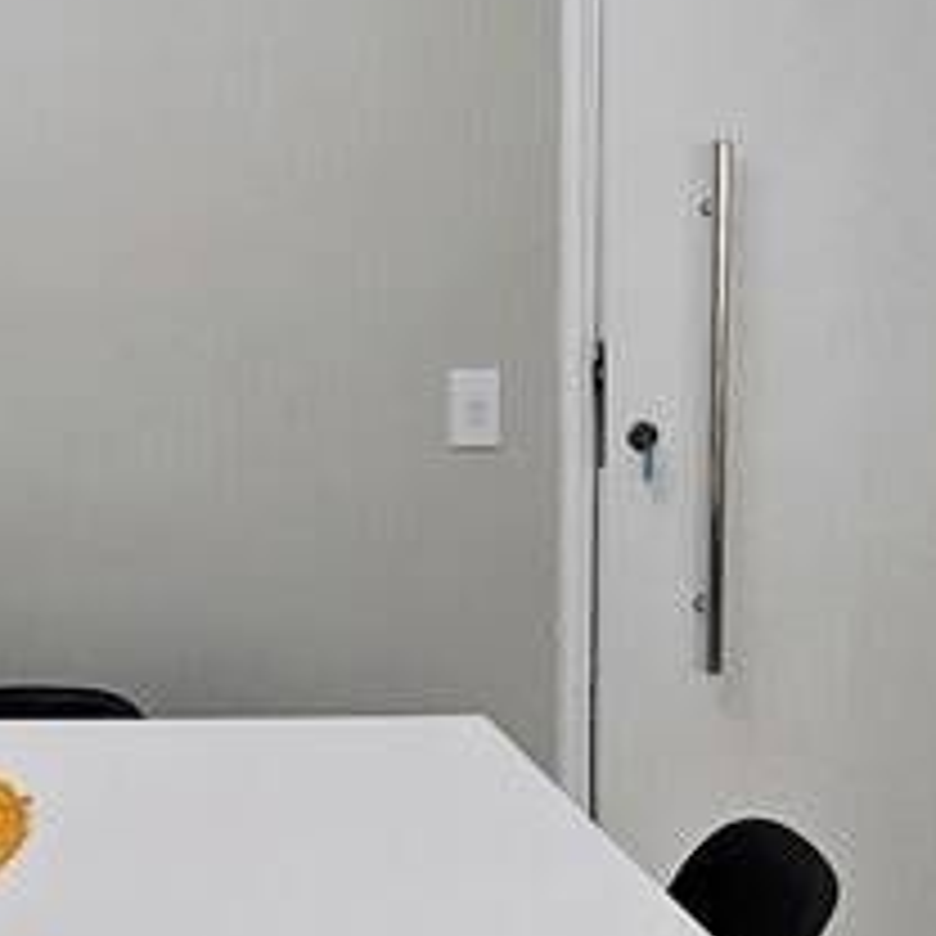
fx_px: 1805
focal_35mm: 59
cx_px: -153
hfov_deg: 26.3
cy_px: 313
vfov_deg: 28.9
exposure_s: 1/60
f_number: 2.2
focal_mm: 1.7
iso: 100
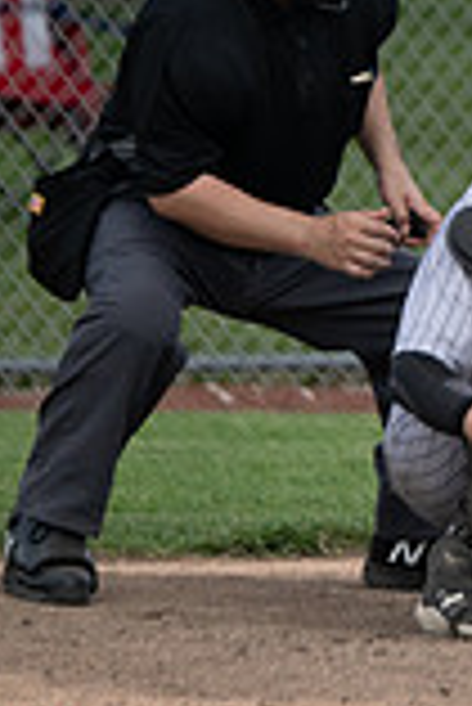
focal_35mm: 1005
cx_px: 1485
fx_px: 19720
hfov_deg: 1.4
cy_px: -195
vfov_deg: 2.0
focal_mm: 200
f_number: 2.8
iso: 320
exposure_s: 1/1600
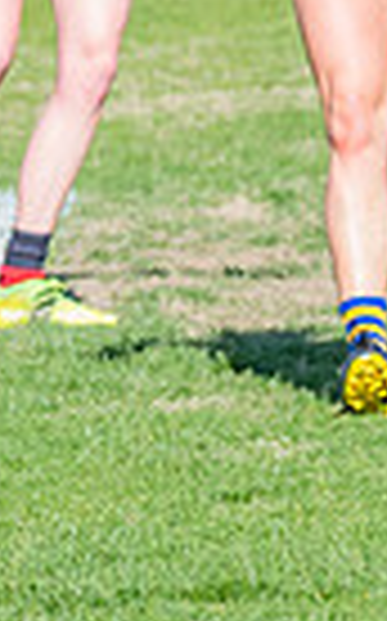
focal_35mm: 1576
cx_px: -1031
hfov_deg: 0.8
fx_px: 26651
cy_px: 167
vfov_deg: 1.3
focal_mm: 240
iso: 800
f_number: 8
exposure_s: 1/1600
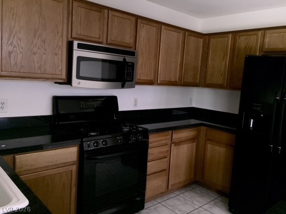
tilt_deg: -5.9
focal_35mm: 29
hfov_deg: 61.7
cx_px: 143
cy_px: 107
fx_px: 240
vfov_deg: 48.2
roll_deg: -4.0
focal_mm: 4.15
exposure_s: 1/68
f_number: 2.2
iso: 32
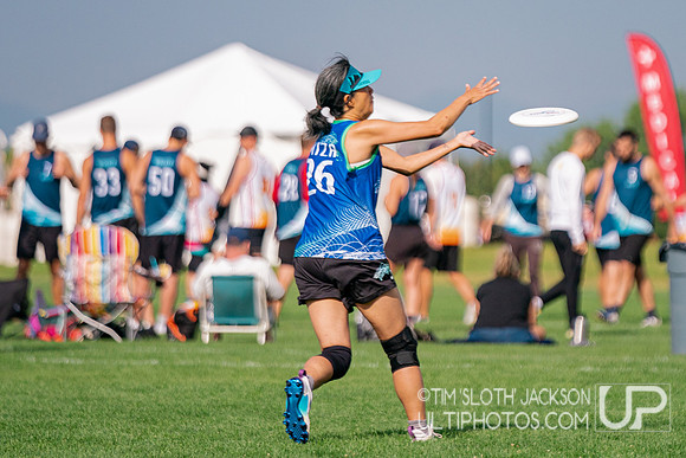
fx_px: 6748
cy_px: 119
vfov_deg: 3.9
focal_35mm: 354
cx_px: 404
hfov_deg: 5.8
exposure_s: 1/10000
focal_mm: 200
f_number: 2.8
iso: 500
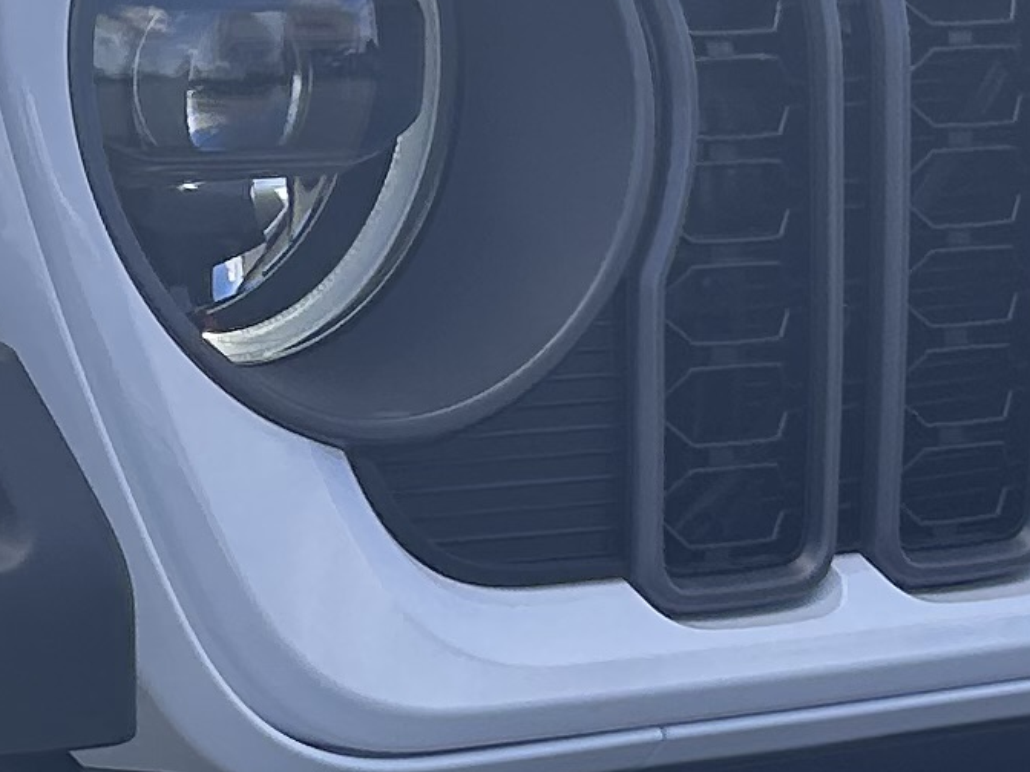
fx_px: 4642
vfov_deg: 9.5
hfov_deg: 12.4
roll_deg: -0.6
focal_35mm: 156
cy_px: 576
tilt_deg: -10.8
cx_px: -204
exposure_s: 1/2353
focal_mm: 5.7
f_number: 1.5
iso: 50
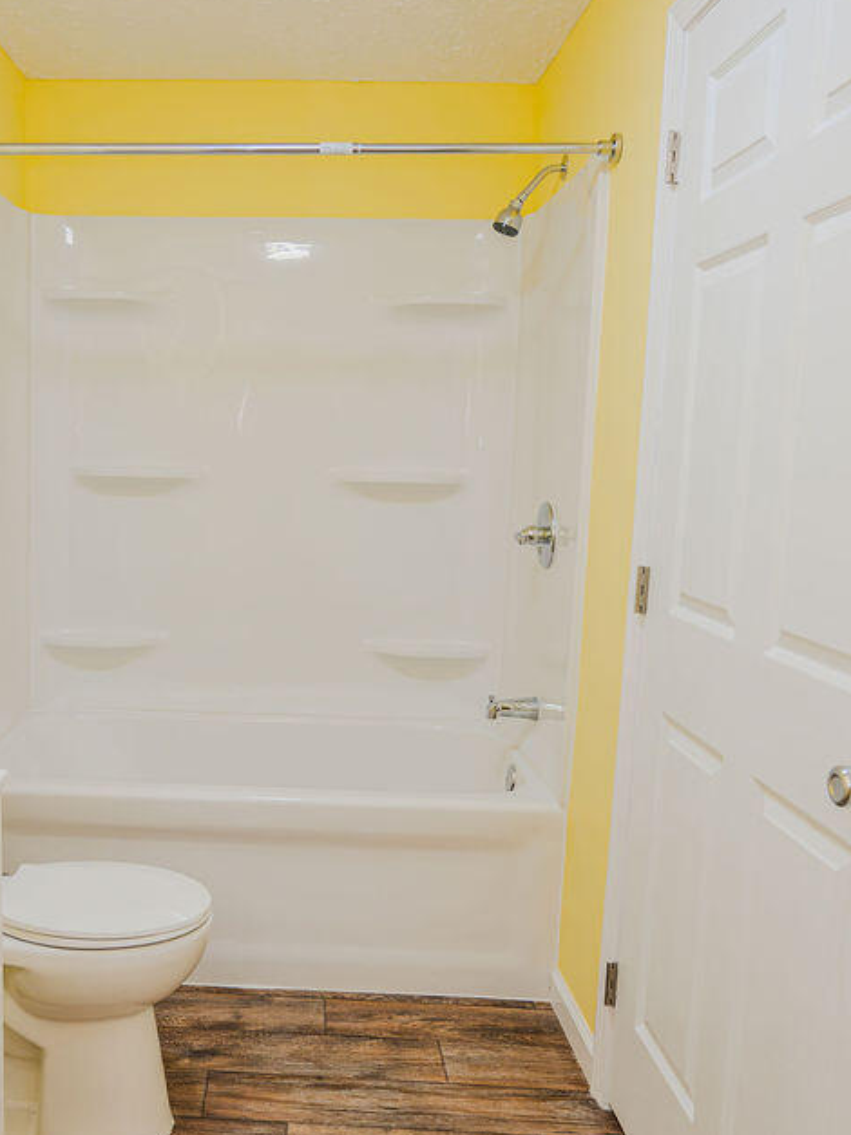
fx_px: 1082
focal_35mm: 33
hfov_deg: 41.8
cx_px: 228
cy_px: 581
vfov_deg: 55.4
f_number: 4
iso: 2000
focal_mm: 14
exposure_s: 1/200
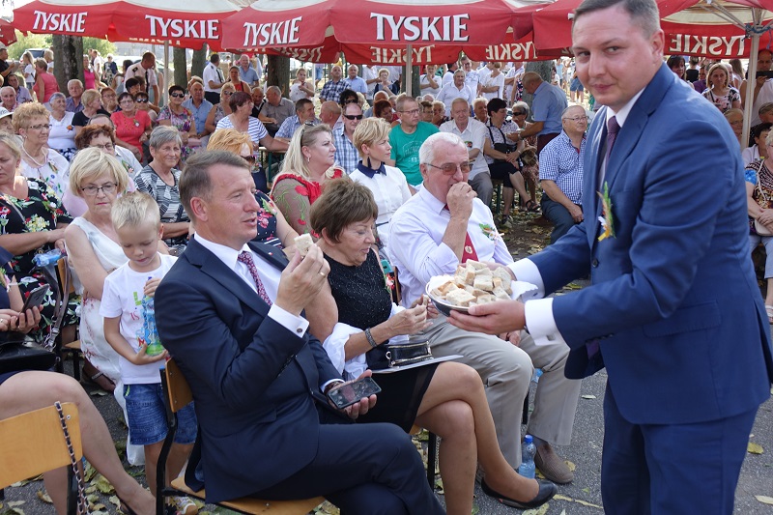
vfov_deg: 34.2
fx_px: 837
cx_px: 386
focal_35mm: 39
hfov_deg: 49.6
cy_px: 258
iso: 125
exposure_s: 1/200
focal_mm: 14.24
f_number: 2.8
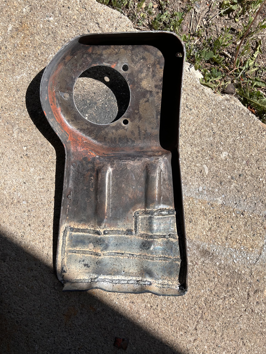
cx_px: 133
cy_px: 177
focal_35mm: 26
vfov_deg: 67.3
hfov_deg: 53.1
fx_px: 266
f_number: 1.5
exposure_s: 1/4115
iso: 50
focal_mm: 5.7
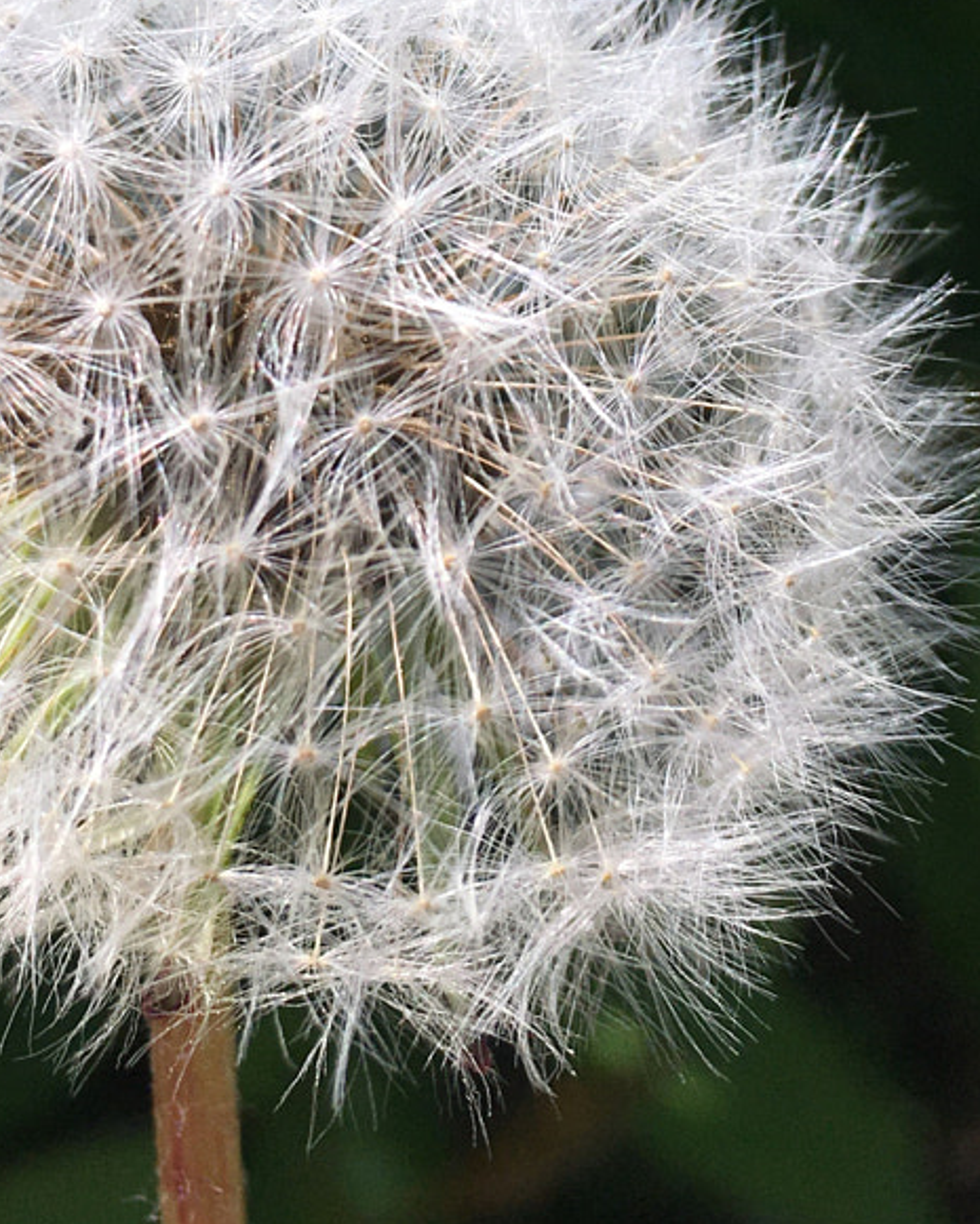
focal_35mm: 78
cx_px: 293
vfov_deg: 23.6
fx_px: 2827
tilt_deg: -17.2
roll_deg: -8.2
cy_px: 70
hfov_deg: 19.6
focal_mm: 4.15
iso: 25
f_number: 2.2
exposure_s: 1/1923
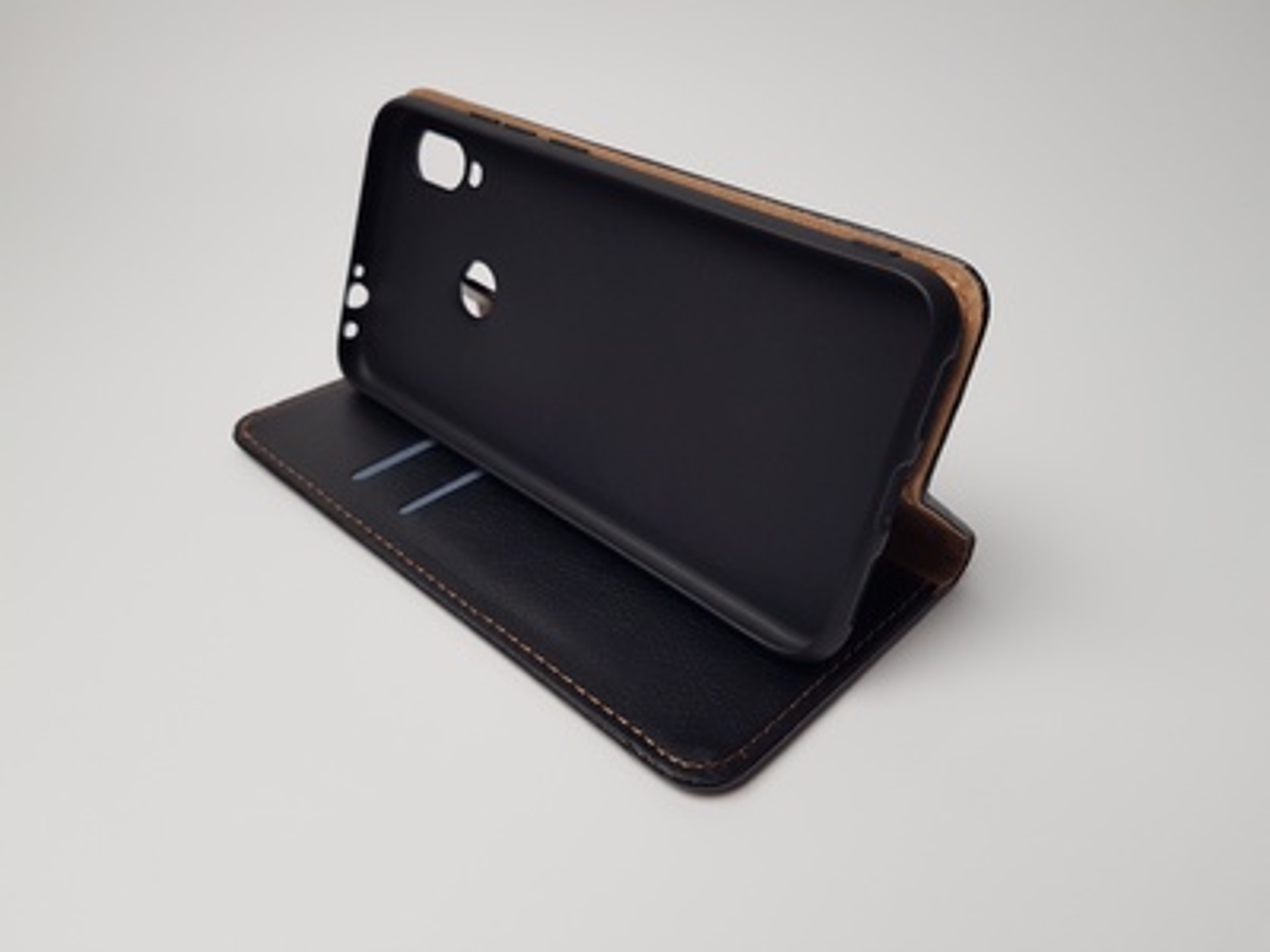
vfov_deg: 53.1
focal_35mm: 26
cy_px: 476
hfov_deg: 67.3
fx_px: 954
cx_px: 635
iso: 64
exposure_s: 1/60
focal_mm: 4.2
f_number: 1.7
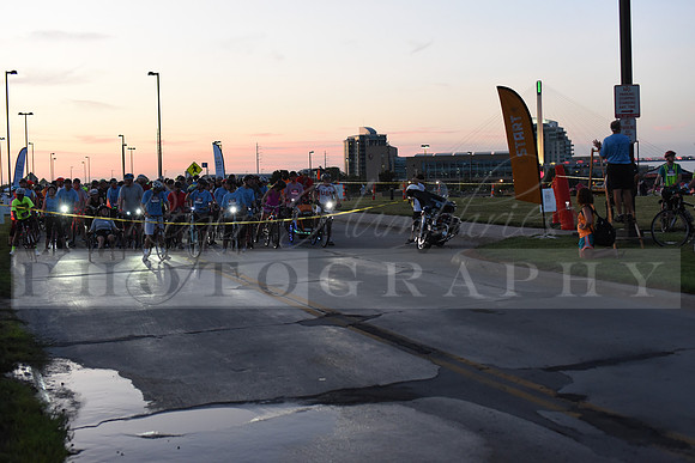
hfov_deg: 39.6
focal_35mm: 50
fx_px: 965
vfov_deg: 27.0
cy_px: 232
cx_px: 348
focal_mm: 50
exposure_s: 1/400
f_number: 2.8
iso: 2500
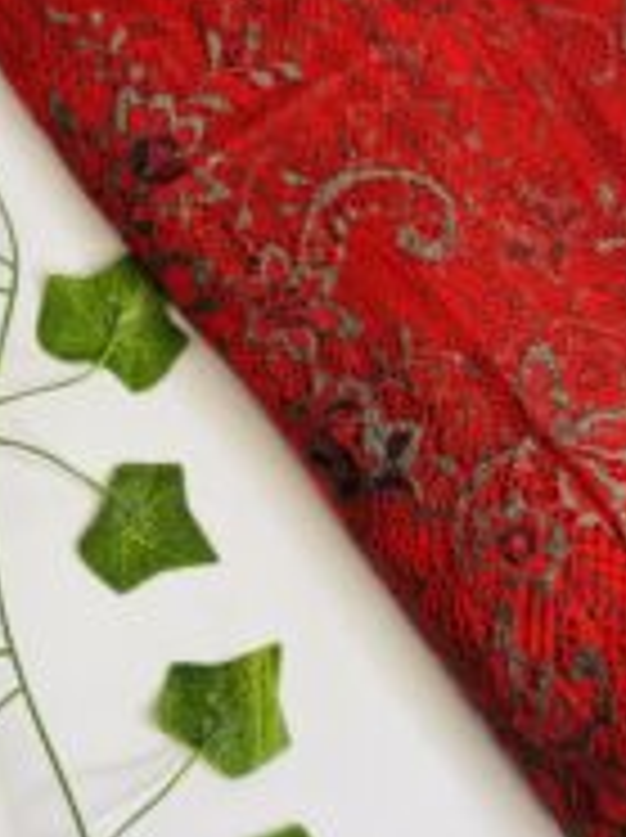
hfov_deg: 25.6
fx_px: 1353
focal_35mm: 56
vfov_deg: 34.4
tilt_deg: -76.3
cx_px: 509
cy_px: 410
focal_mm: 5.1
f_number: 1.6
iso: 50
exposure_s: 1/121
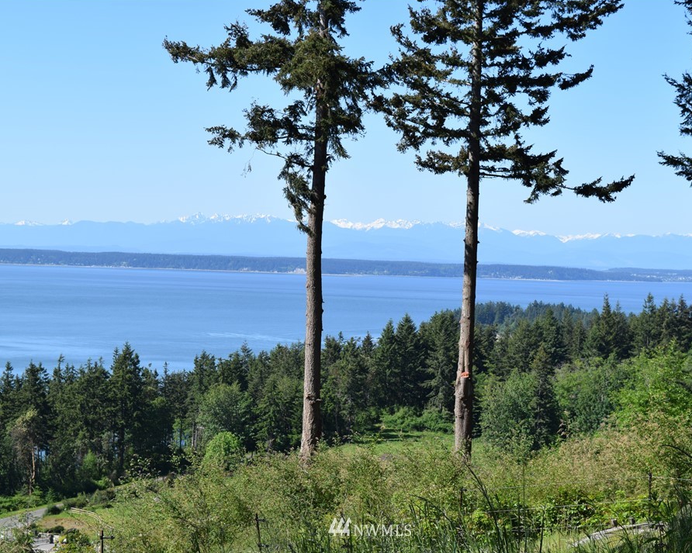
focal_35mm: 72
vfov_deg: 21.3
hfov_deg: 26.4
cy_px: 275
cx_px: 372
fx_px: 1474
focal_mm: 42
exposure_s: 1/320
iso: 200
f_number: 9
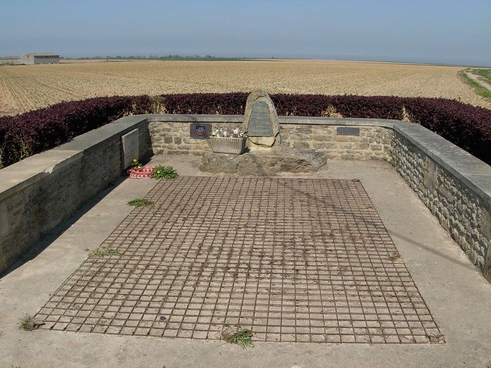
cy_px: 184
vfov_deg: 37.7
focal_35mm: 38
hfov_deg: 49.0
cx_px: 246
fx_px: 539
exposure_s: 1/703
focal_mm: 6.3
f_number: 4.9
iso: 79
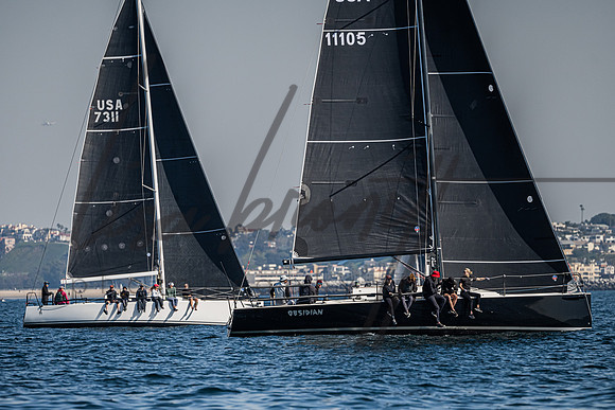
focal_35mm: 379
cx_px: 302
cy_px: 277
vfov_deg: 3.6
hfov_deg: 5.4
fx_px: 6468
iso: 400
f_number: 5.3
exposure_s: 1/5000
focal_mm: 280
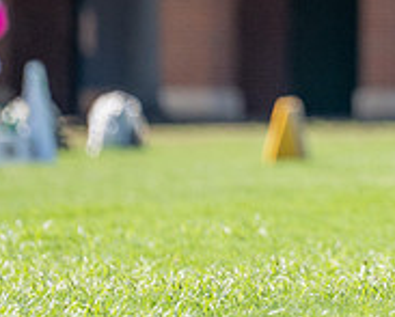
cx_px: 544
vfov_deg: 1.6
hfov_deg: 2.0
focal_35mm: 950
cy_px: -105
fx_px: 11124
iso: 160
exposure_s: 1/2000
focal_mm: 200
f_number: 2.8
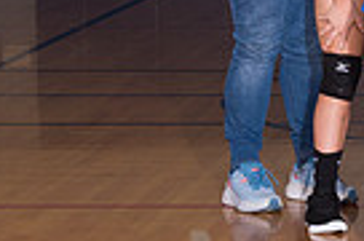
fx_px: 2925
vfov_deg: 4.7
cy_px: -29
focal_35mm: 290
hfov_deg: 6.9
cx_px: 655
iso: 400
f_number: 7.1
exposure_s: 1/250
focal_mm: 55
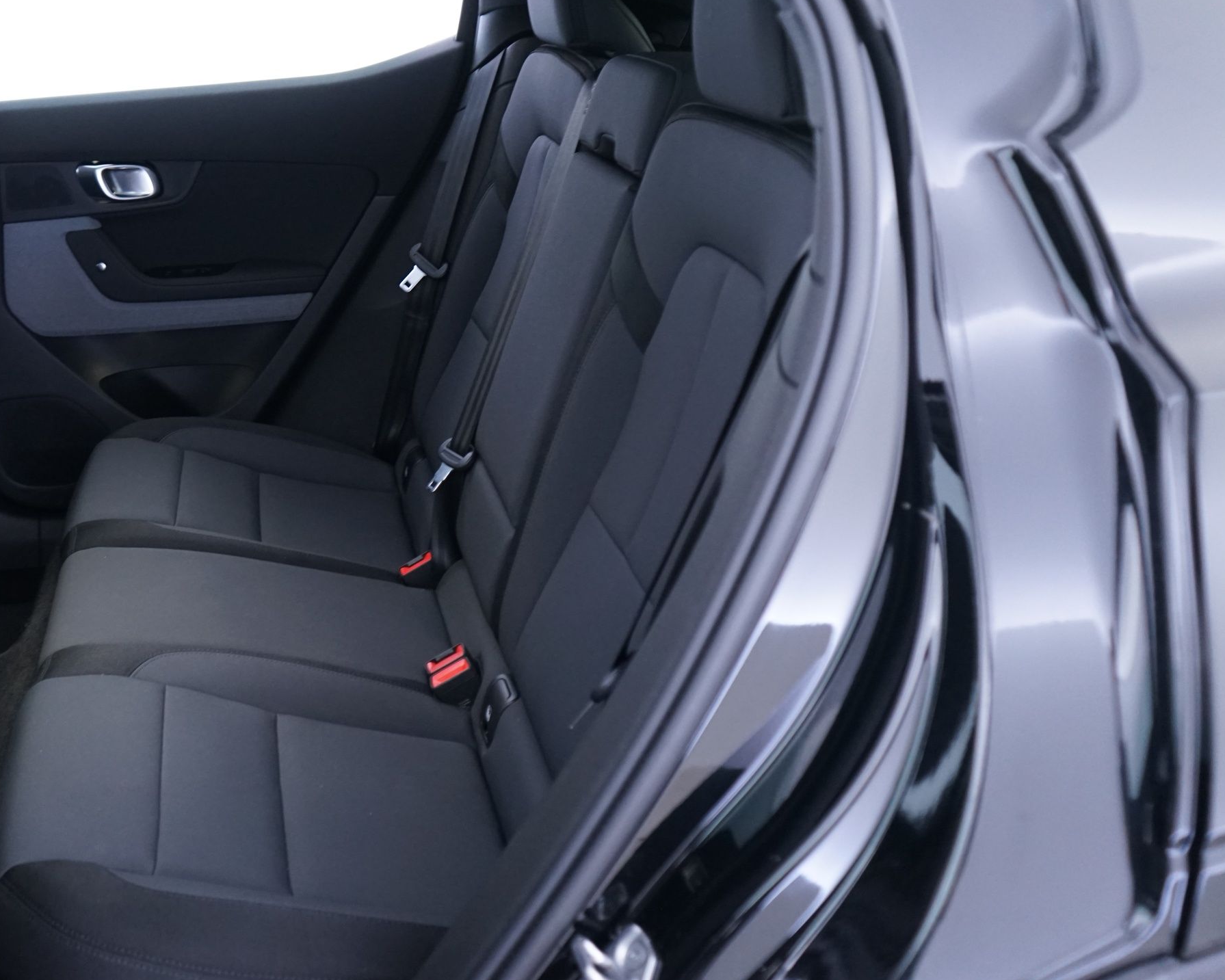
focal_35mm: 38
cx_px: 413
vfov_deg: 39.1
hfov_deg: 47.2
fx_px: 1378
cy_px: 420
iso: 2000
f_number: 4
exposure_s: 1/10
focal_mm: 29
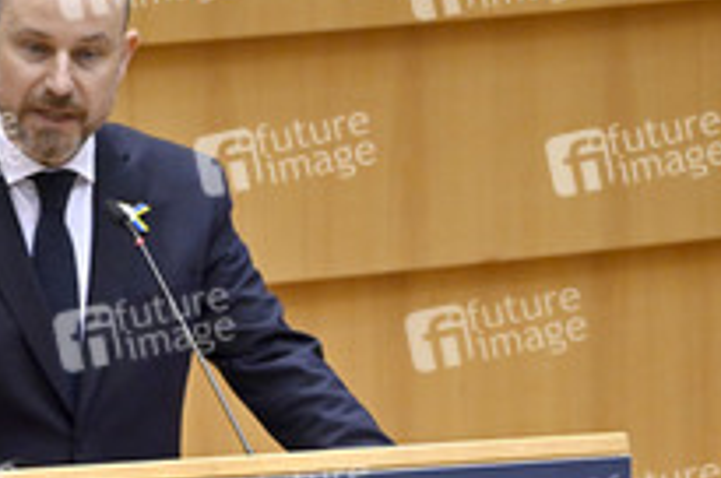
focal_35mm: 1320
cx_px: 192
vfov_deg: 1.0
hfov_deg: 1.6
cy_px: 418
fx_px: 26395
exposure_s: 1/500
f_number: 6.3
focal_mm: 600
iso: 4000
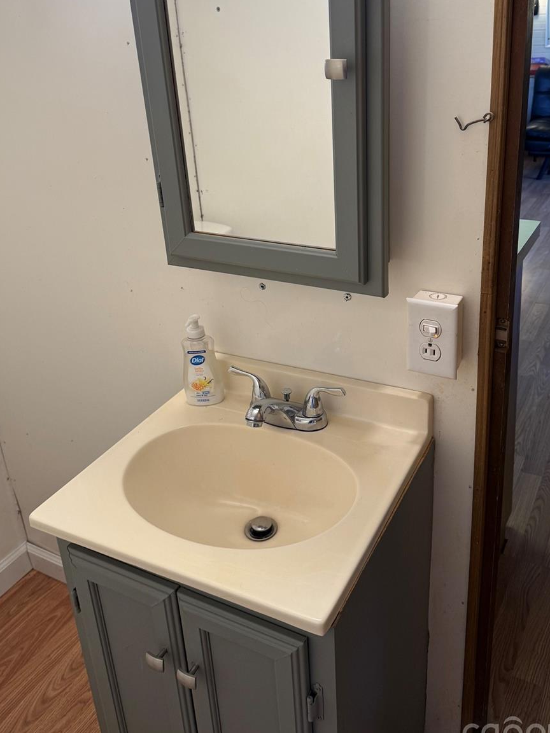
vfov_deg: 56.1
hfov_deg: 44.1
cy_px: 272
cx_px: 311
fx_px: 678
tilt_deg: -19.9
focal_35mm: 32
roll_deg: +4.6
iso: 125
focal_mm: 6.76
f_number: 1.78
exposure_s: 1/60
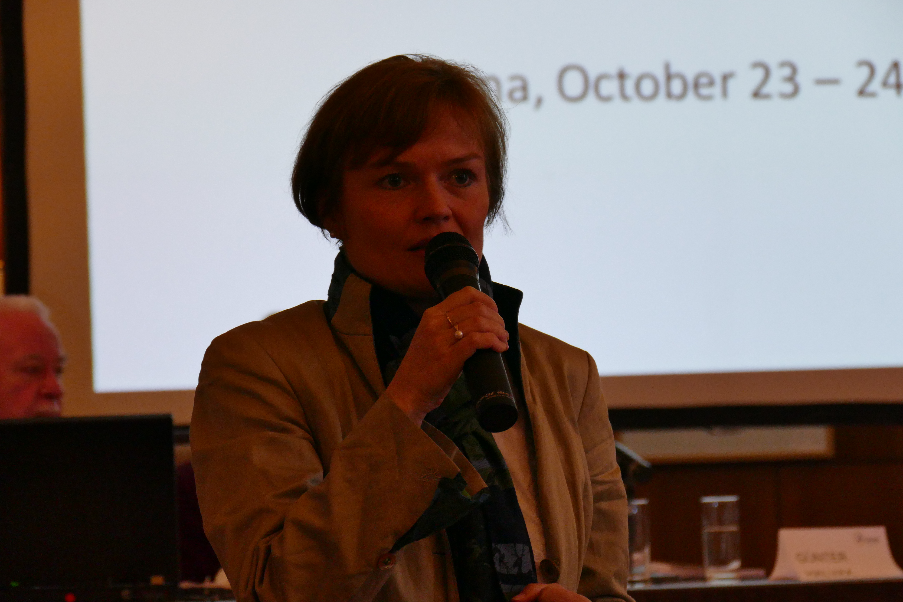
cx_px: 452
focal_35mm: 164
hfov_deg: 12.5
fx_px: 4113
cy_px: 301
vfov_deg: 8.4
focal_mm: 59.97
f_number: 3.9
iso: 1000
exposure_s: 1/200
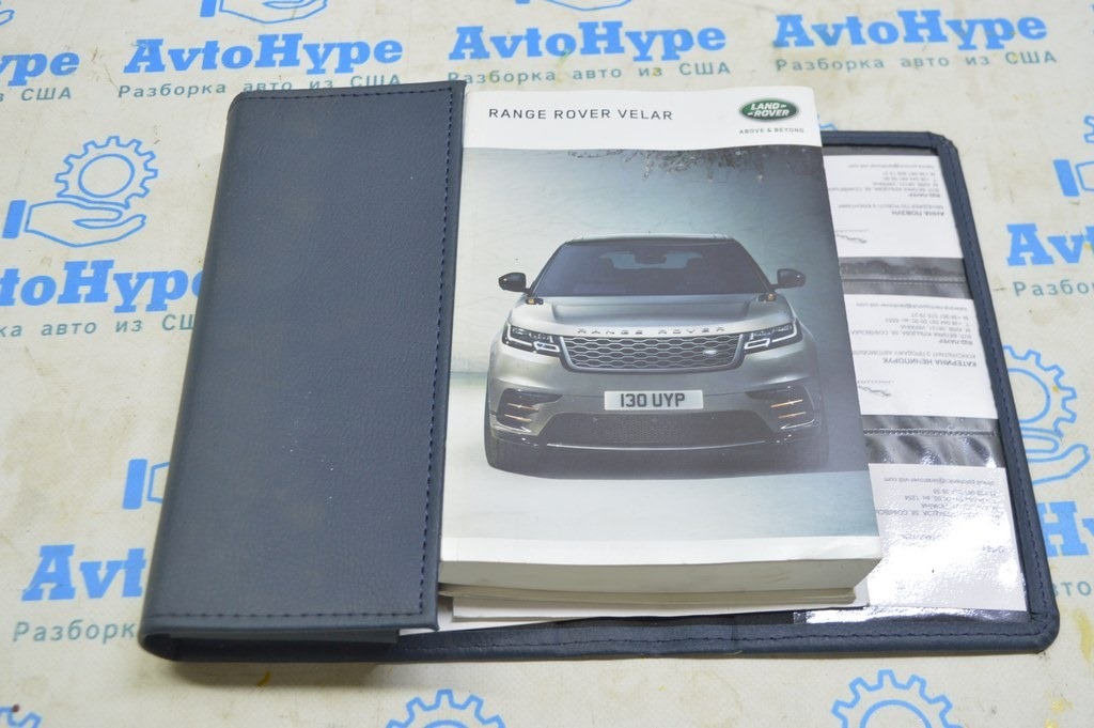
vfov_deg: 34.2
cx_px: 547
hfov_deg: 49.6
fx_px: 1184
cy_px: 364
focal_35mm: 39
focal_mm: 26
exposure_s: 1/20
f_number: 5.6
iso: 400
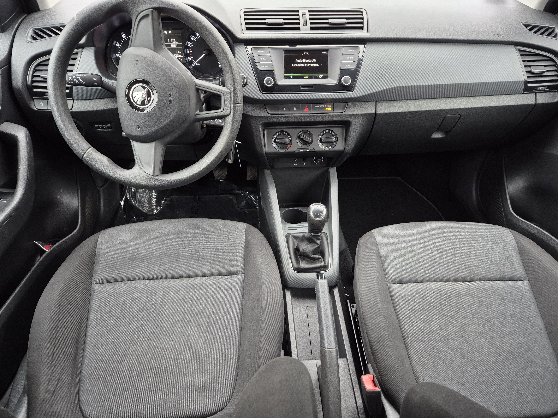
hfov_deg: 73.9
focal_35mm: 23
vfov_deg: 58.9
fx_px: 371
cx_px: 279
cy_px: 209
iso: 500
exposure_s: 1/100
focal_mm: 5.4
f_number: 1.8
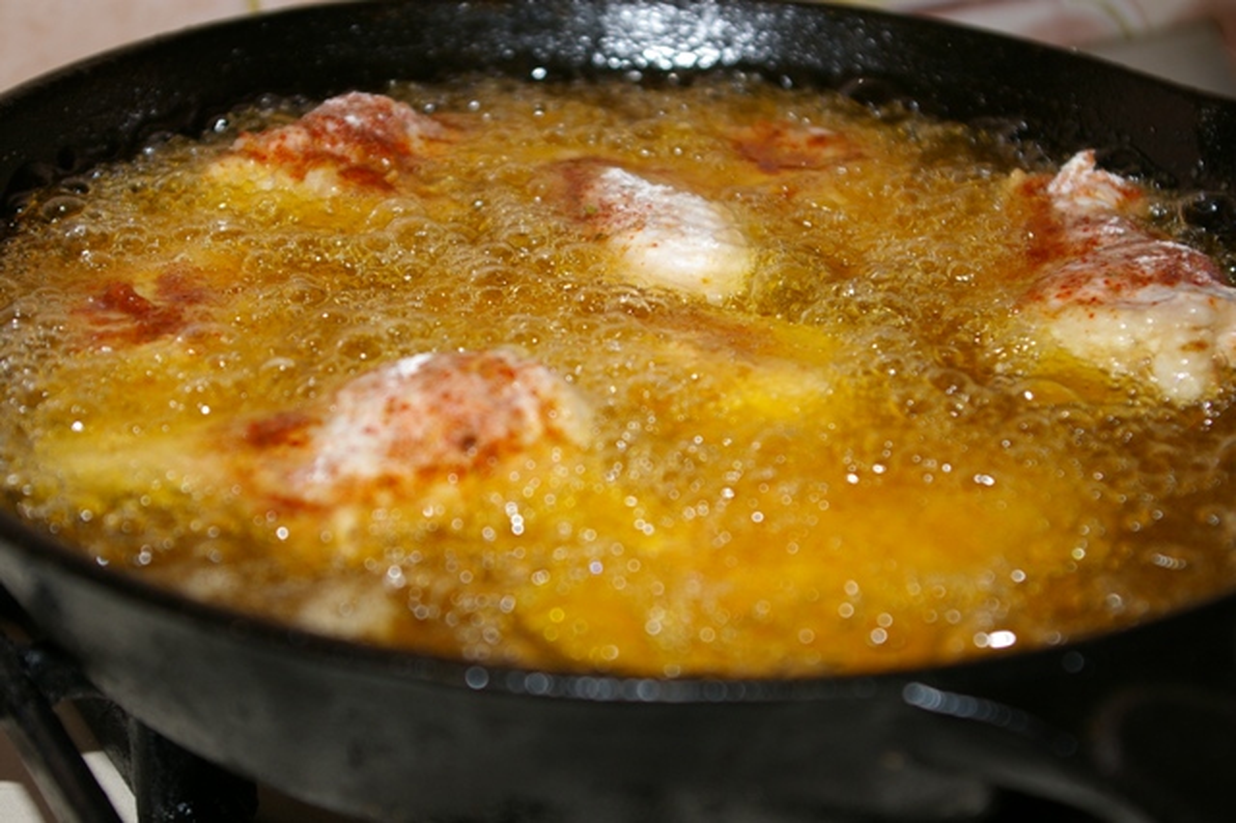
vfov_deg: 22.6
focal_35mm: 60
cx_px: 618
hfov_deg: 33.4
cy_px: 412
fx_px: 2059
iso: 200
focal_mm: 40
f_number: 4.5
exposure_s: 1/180
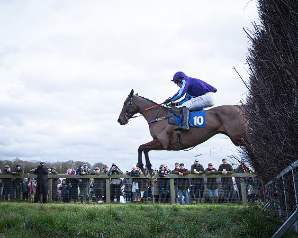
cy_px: 62
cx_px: 98
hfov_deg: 40.0
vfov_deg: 32.3
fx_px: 403
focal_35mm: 46
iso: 2000
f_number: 7.1
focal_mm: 24
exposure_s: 1/1000
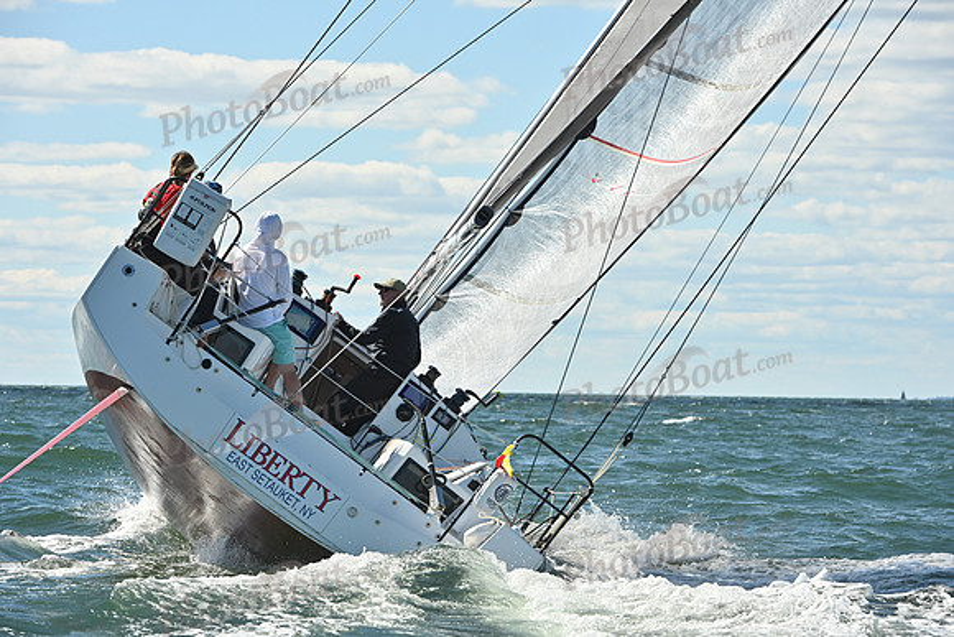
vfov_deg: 8.9
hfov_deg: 13.2
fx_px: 4108
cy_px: 318
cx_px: 477
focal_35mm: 155
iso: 320
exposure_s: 1/1250
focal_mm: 155
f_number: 9
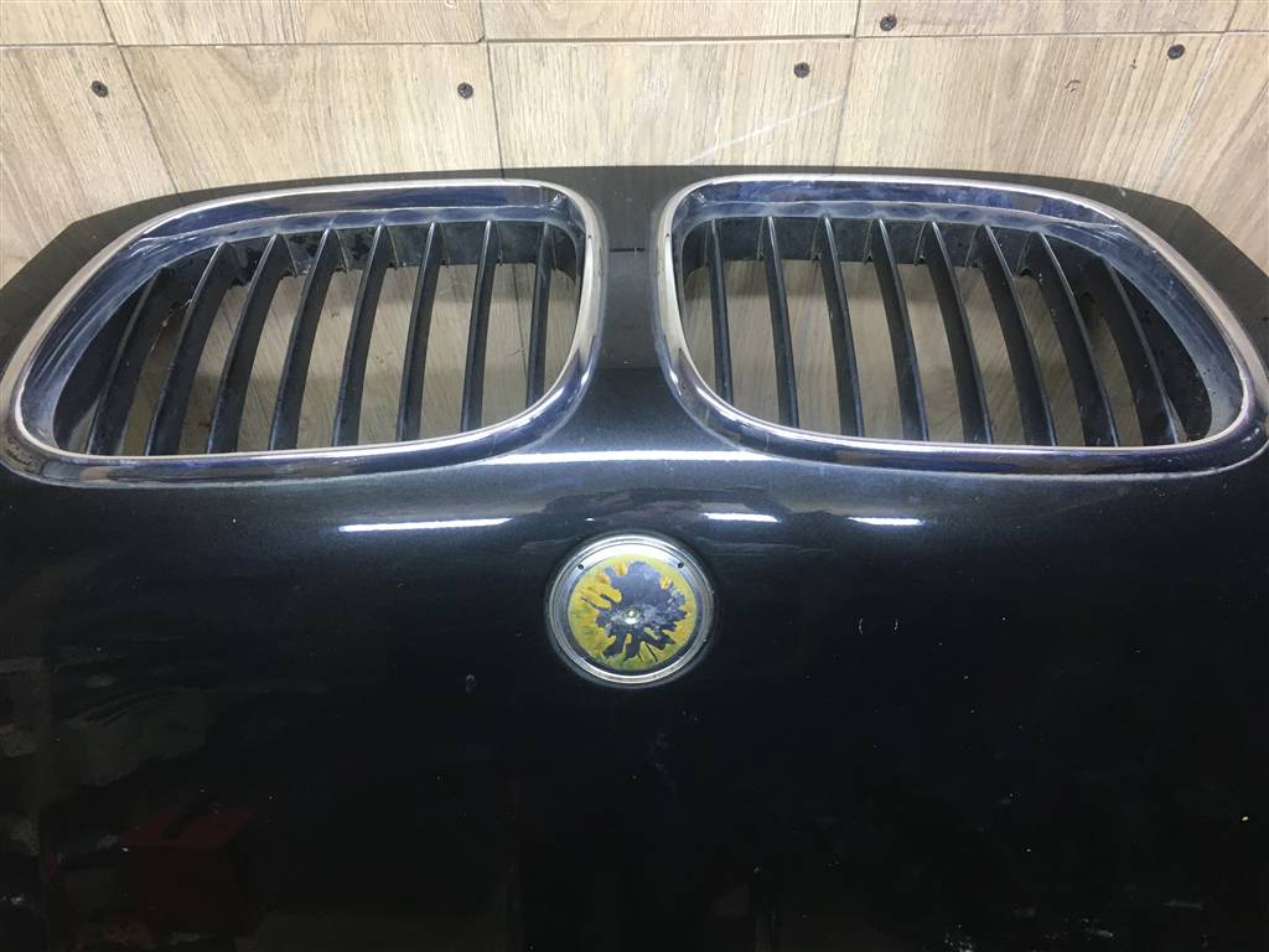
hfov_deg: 61.7
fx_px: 1063
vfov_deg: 48.2
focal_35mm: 29
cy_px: 476
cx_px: 634
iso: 50
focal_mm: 4.15
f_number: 2.2
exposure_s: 1/33
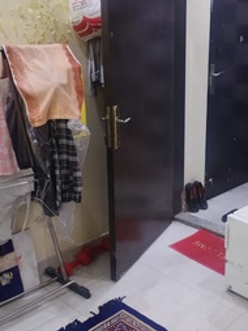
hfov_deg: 30.1
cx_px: 203
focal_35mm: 47
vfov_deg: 40.4
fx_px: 449
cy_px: 148
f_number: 1.8
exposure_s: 1/25
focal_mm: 4.75
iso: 659
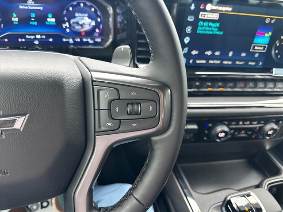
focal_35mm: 24
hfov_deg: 71.6
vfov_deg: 56.8
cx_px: 142
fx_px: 196
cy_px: 106
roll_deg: -7.2
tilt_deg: -35.7
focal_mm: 6.86
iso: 400
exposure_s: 1/60
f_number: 1.78
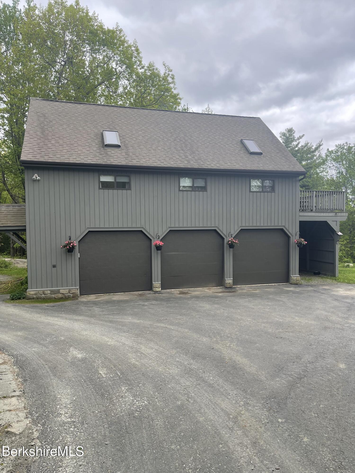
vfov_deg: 69.4
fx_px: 342
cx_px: 178
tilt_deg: -2.7
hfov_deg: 54.9
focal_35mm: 25
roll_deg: +0.9
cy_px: 236
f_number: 1.6
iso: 32
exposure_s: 1/528
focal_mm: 5.1
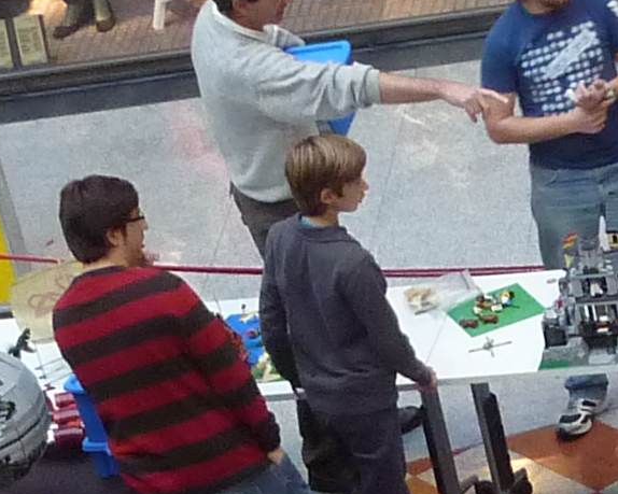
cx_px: 792
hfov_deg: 10.2
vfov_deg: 8.0
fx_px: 3401
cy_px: 878
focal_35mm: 186
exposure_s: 1/30
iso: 320
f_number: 3.4
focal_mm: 5
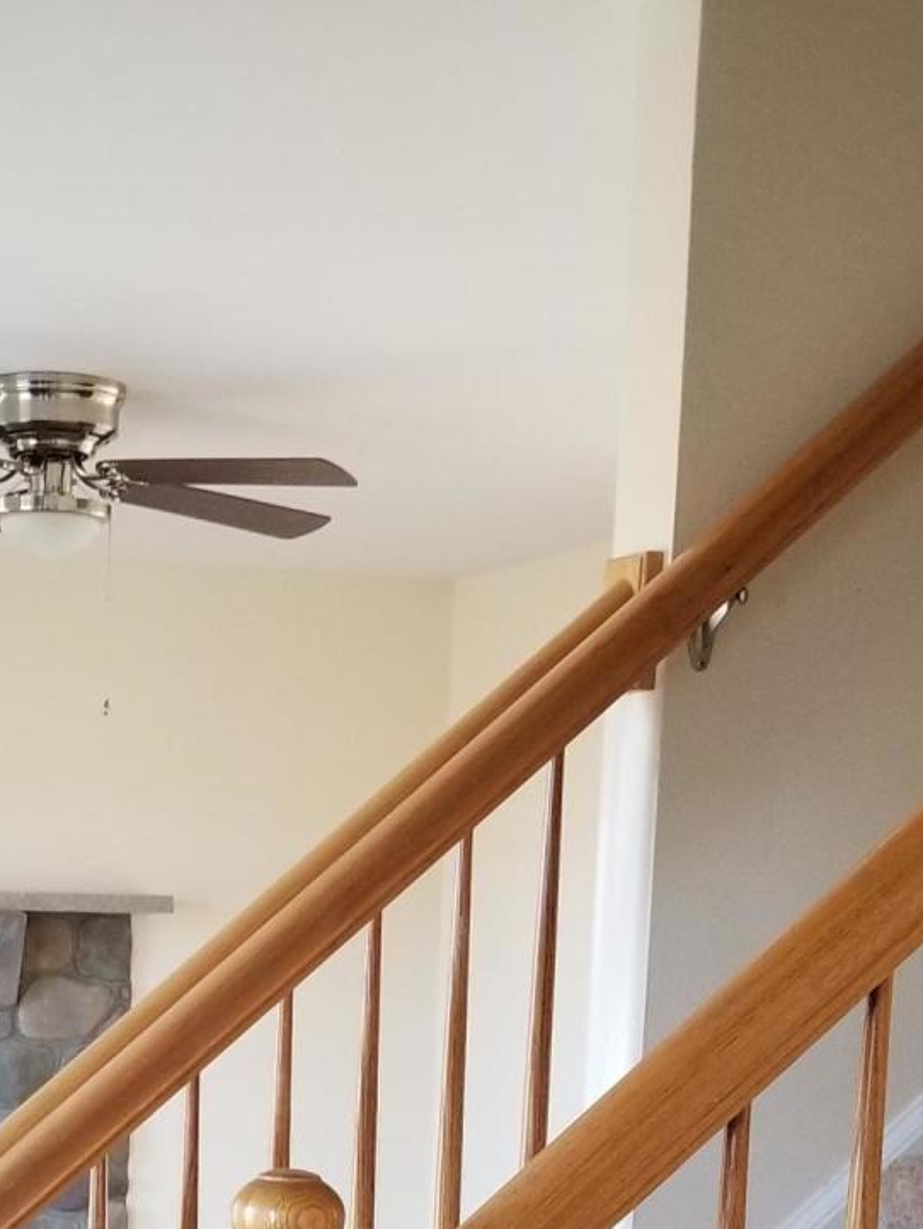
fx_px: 2558
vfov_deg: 25.0
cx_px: 136
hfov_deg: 20.1
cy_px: 1370
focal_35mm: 72
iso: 200
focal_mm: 4.25
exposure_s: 1/33
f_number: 1.7
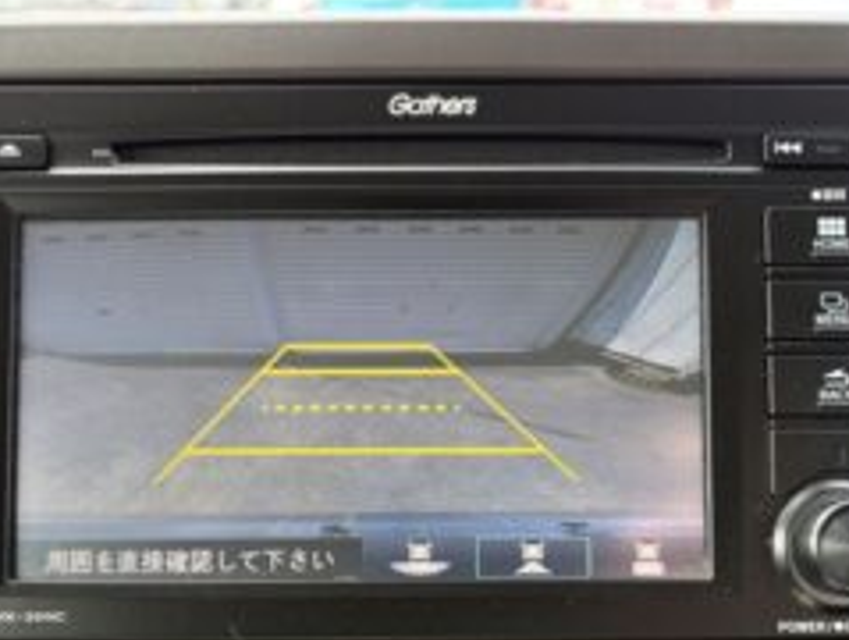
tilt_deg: -25.6
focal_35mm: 38
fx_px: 933
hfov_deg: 48.9
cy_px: 446
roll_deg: +2.5
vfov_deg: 37.2
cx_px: 444
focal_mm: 5.96
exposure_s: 1/143
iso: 80
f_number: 1.6
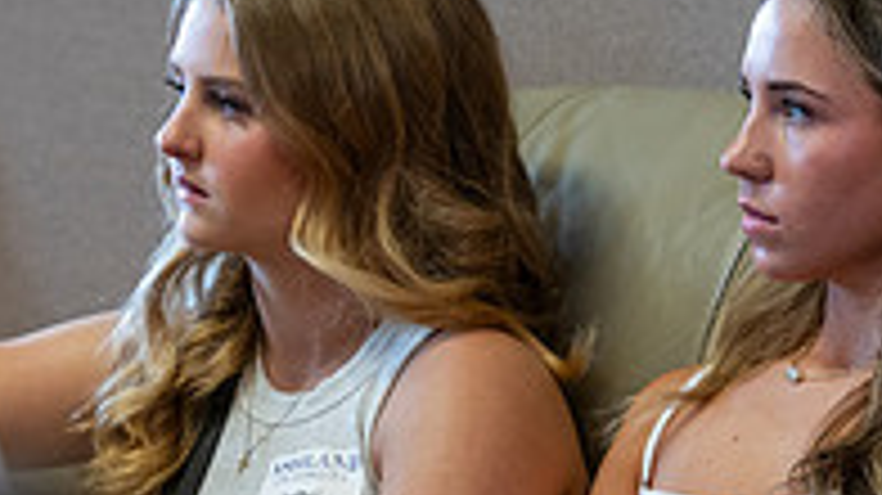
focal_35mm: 373
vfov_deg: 3.3
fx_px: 8719
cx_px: 783
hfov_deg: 5.8
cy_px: 331
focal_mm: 120
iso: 1000
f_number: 2.8
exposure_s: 1/200
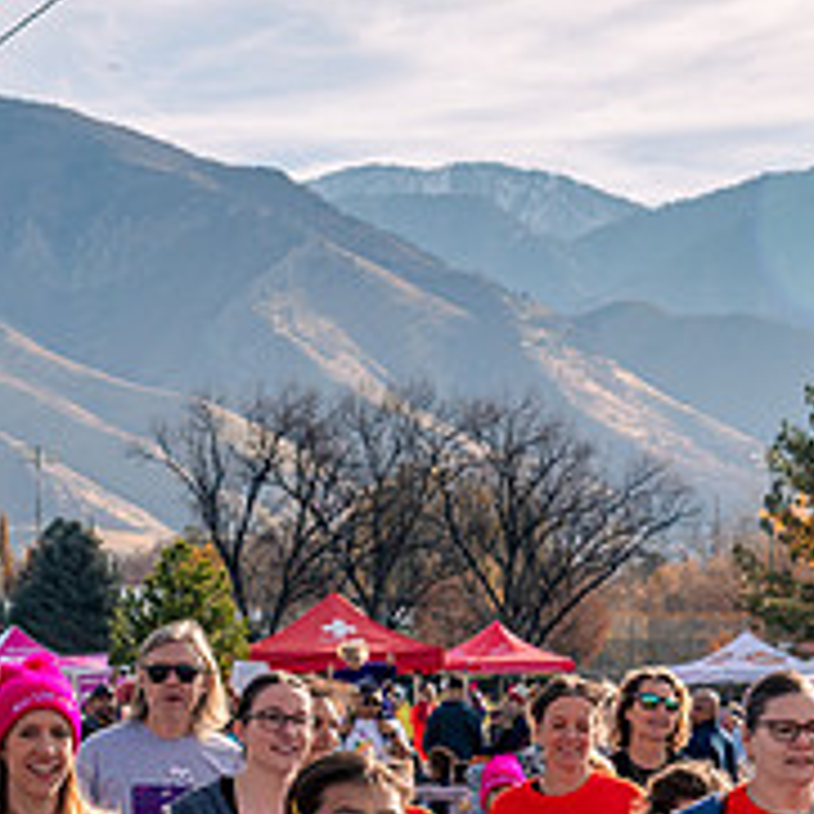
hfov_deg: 9.2
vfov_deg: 9.2
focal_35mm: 190
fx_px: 5055
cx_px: 117
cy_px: 724
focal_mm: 66
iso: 800
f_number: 10
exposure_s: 1/1000
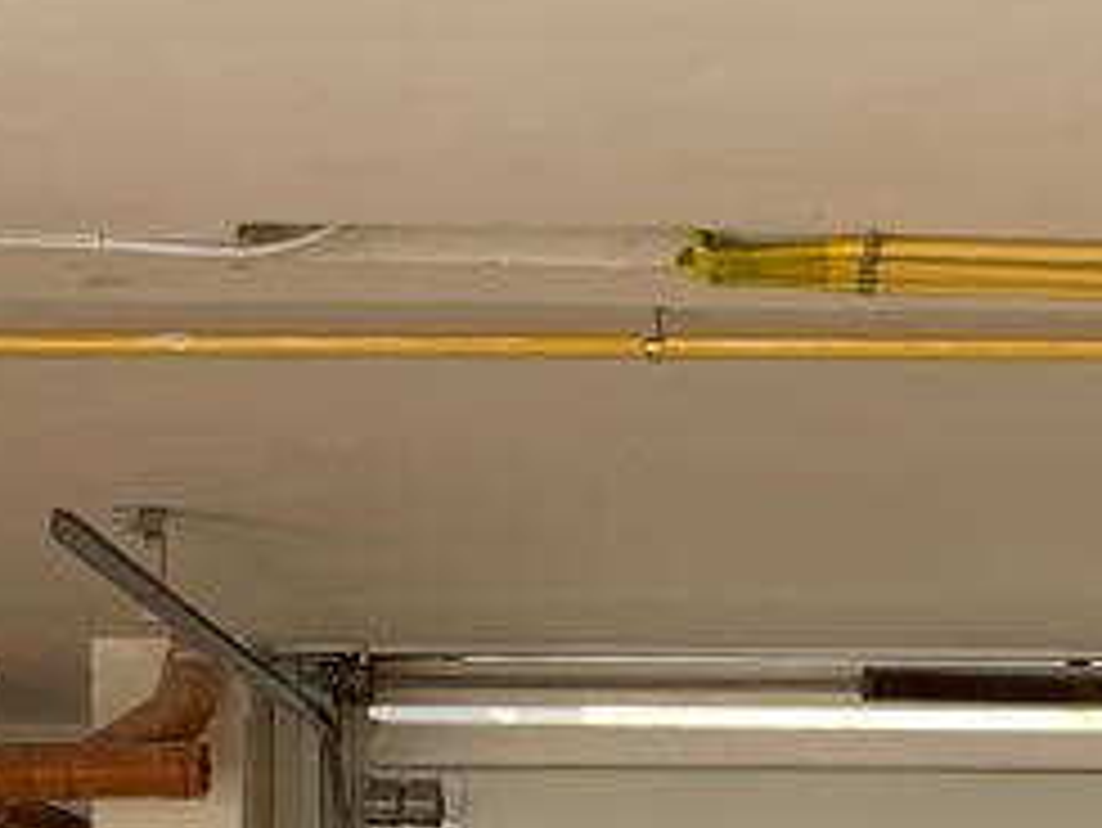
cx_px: 1480
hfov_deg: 12.5
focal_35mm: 153
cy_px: 994
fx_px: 4873
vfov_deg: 9.6
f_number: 1.8
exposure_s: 1/126
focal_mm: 4.25
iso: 25
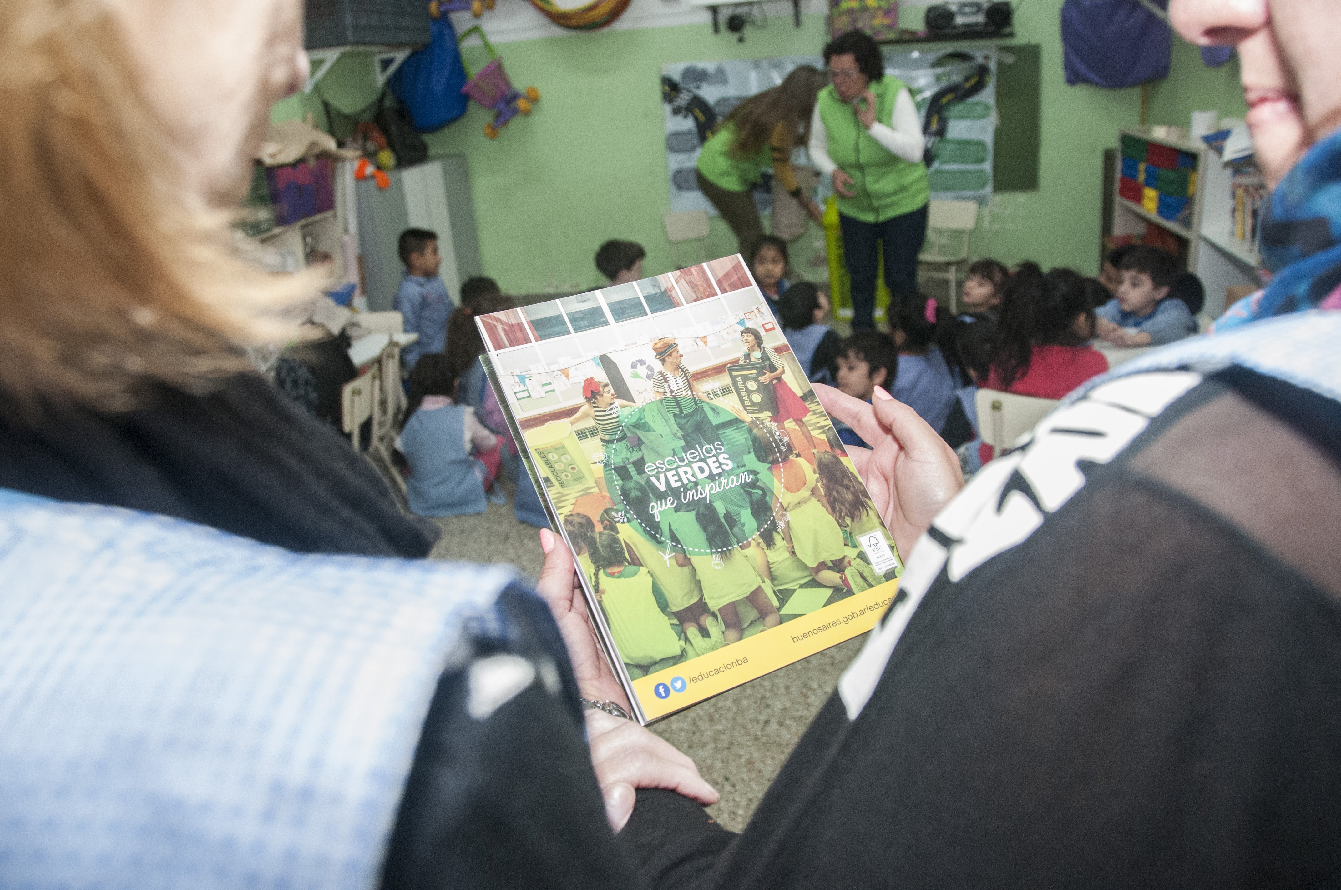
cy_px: 445
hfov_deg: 67.4
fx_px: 1005
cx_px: 670
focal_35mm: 27
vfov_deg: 47.8
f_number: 4.5
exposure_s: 1/125
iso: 2000
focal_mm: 18
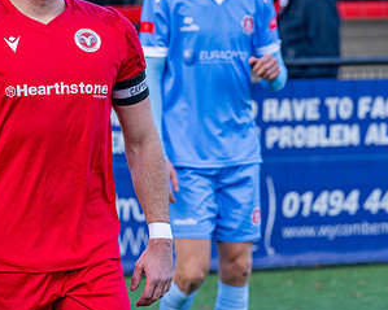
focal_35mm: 299
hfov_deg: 6.5
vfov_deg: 5.2
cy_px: 105
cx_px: 120
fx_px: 3432
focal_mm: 135
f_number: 4
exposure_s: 1/200
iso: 160
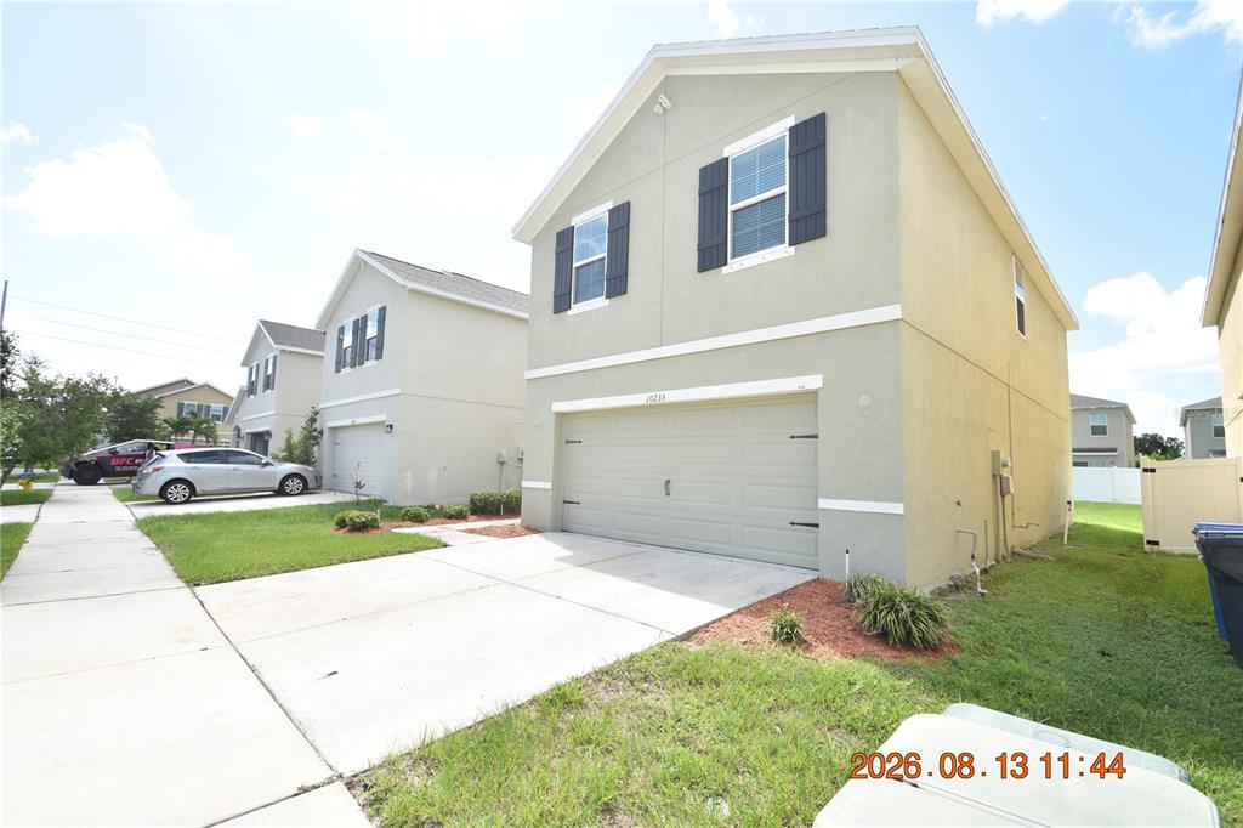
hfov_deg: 100.4
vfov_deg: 77.3
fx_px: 518
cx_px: 622
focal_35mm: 15
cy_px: 414
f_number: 9.5
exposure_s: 1/350
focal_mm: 10
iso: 200
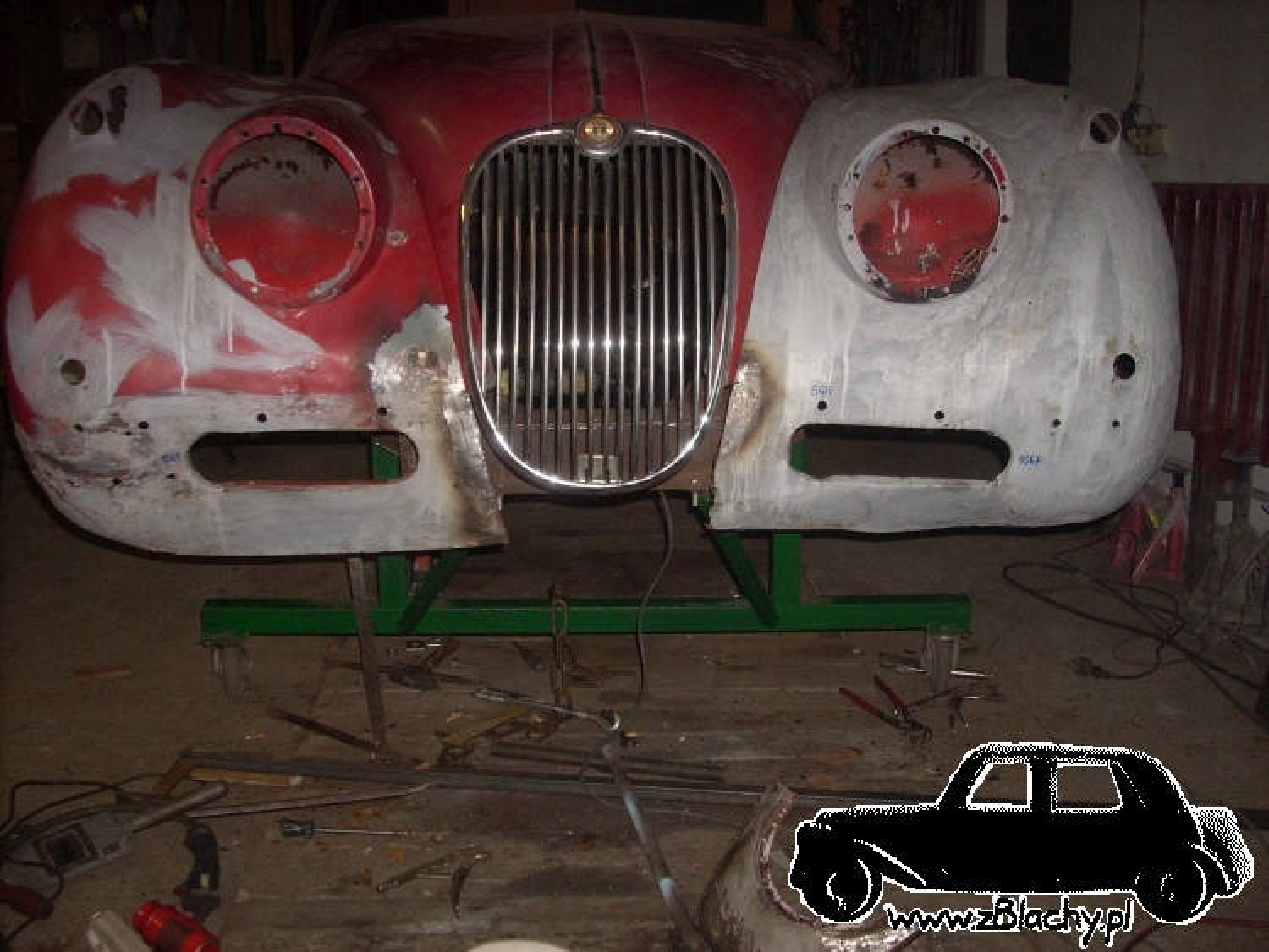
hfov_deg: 50.1
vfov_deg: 38.7
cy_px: 476
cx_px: 634
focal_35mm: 37
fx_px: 1357
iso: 200
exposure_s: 1/60
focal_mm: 6.2
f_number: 2.8
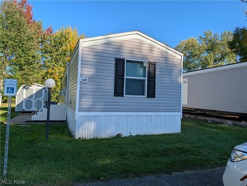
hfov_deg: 71.5
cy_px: 93
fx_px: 171
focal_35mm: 24
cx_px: 124
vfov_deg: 56.9
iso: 22
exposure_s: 1/1294
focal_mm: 6.9
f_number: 1.68
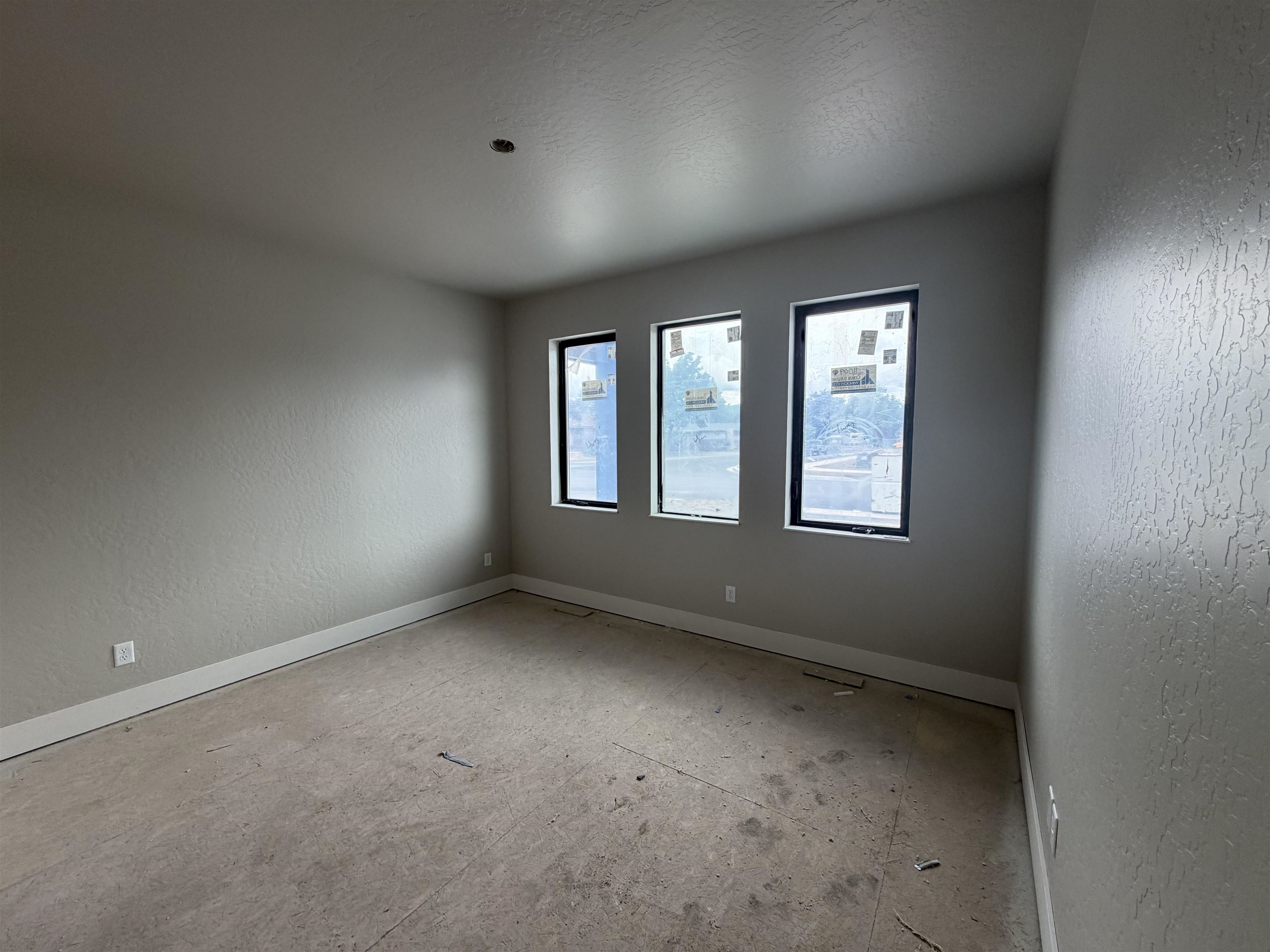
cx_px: 635
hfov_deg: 102.1
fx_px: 514
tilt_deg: -4.2
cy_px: 476
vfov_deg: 85.7
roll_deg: +1.1
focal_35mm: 14
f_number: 2.2
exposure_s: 1/121
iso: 100
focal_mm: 2.22
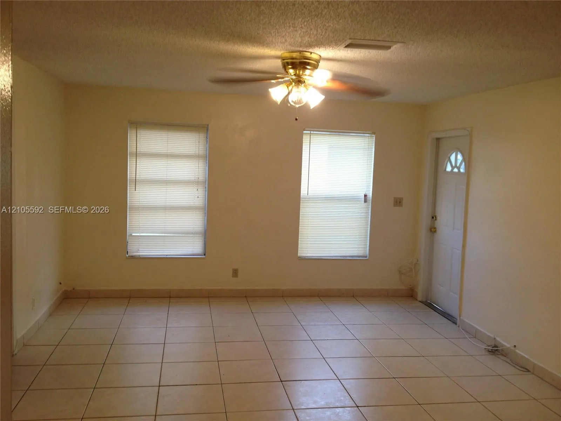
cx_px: 280
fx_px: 567
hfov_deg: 52.6
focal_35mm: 35
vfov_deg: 40.7
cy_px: 210
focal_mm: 4.28
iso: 64
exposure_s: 1/24
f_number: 2.4
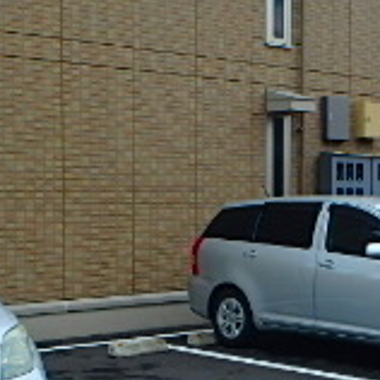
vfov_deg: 22.9
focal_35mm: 75
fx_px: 931
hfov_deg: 22.7
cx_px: 317
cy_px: 269
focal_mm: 3.7
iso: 125
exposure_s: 1/500
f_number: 3.5
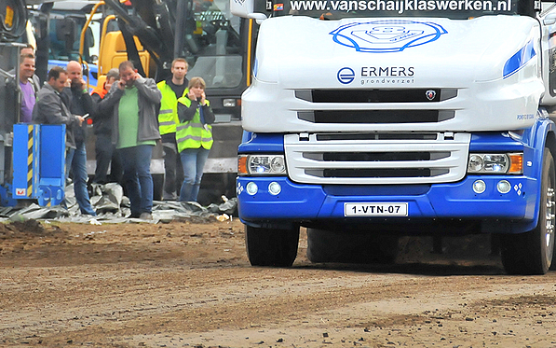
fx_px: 9530
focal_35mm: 629
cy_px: 75
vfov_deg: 2.1
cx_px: 351
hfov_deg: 3.3
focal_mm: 240
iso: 1000
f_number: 5.6
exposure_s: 1/320
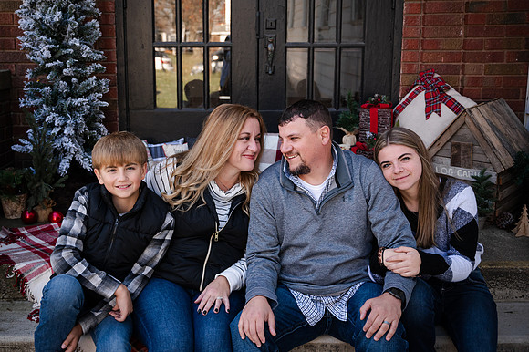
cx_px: 236
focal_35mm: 44
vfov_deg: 30.8
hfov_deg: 44.9
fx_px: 640
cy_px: 161
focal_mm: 39
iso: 1250
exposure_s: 1/1250
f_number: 4
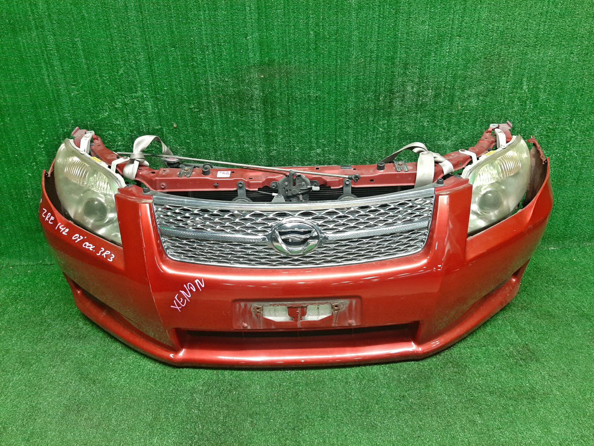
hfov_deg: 67.3
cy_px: 223
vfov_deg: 53.1
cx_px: 297
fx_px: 446
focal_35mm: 26
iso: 161
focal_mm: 3.93
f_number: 1.7
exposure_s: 1/50
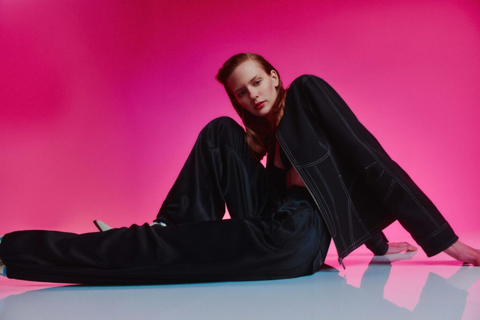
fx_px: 320
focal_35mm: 24
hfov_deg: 73.7
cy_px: 160
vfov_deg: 53.1
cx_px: 240
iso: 400
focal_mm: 24
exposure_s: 1/80
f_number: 7.1
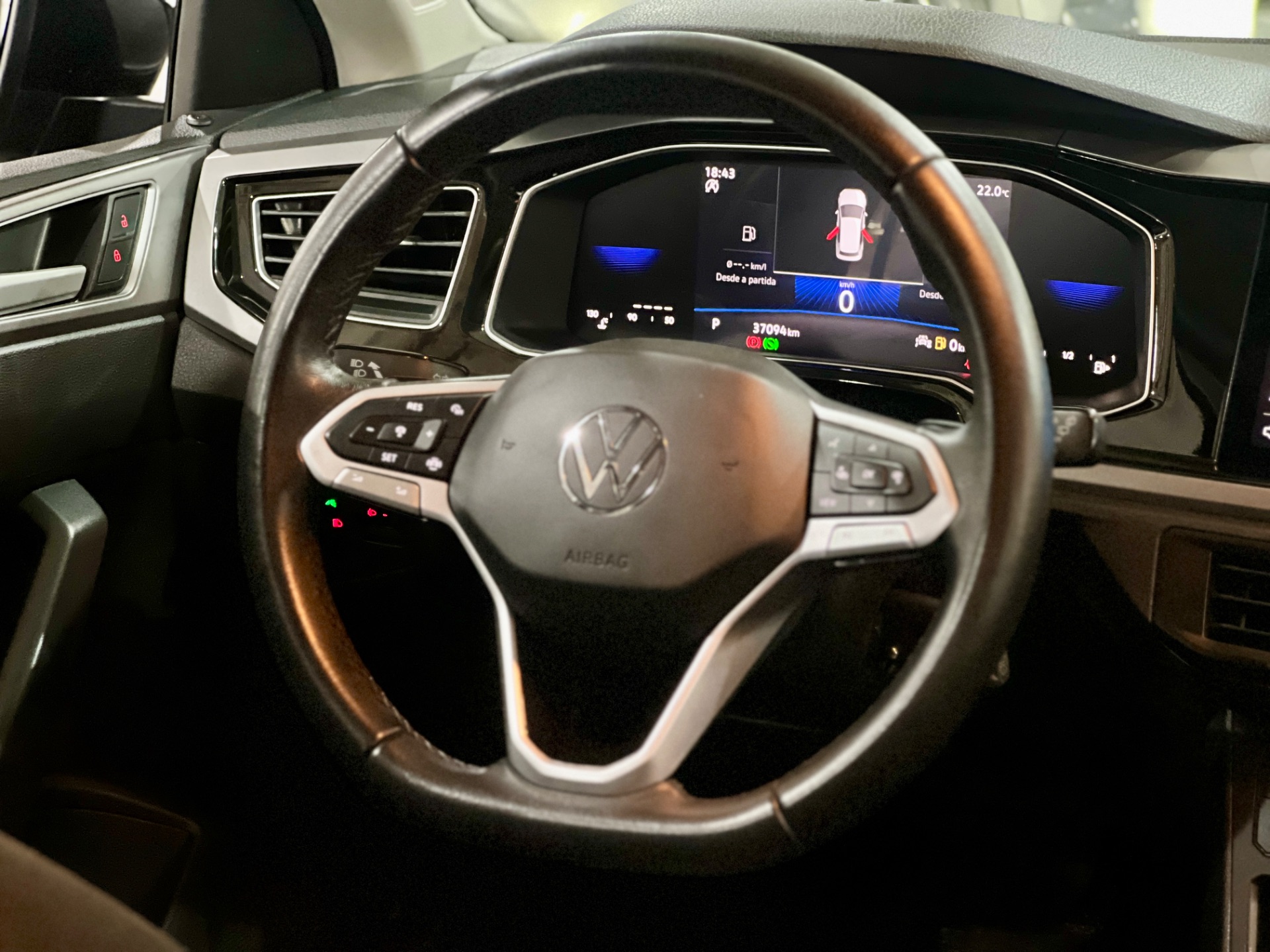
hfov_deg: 25.3
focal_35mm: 77
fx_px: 2825
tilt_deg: -15.2
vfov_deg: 19.1
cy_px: 476
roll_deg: -0.2
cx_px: 635
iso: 800
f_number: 2.8
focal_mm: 9
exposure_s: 1/14
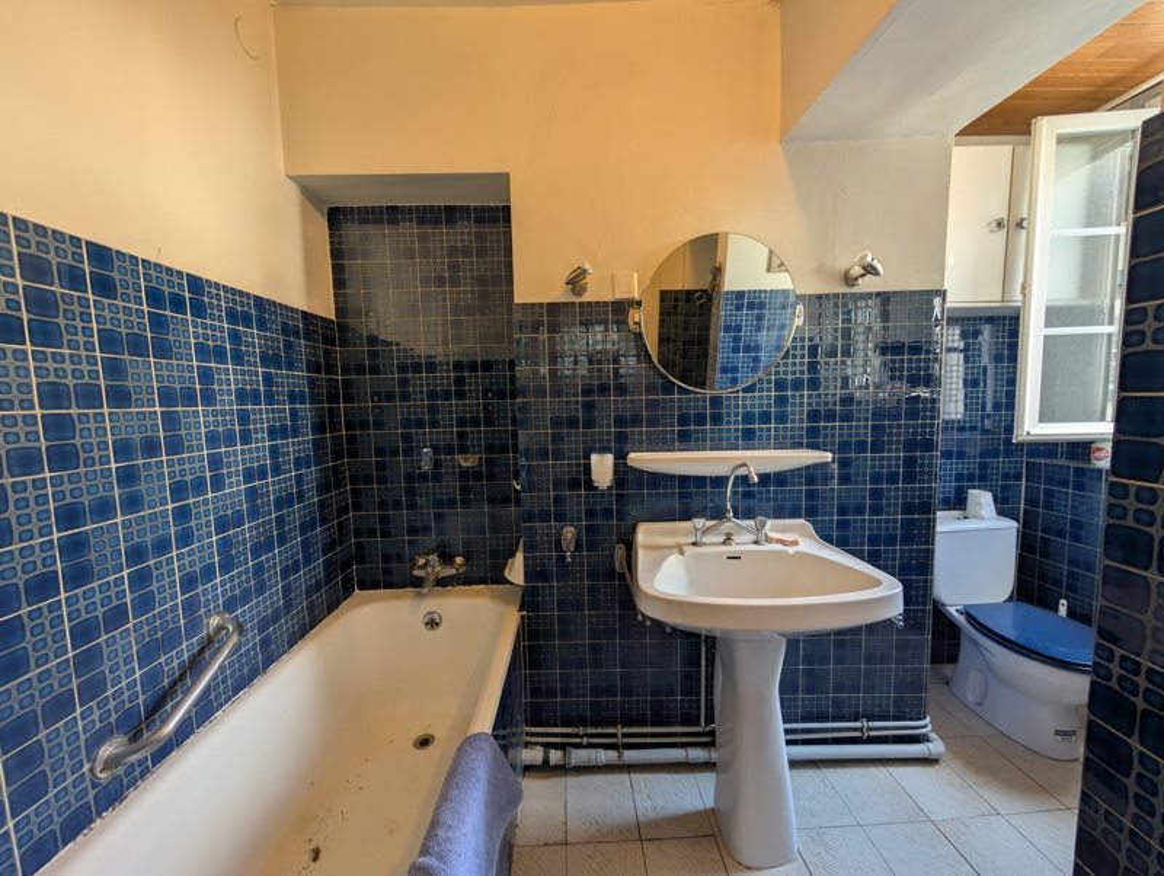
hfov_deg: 110.5
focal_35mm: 12
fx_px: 404
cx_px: 582
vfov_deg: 94.6
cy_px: 438
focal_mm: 2.02
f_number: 1.7
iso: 84
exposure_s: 1/44.5
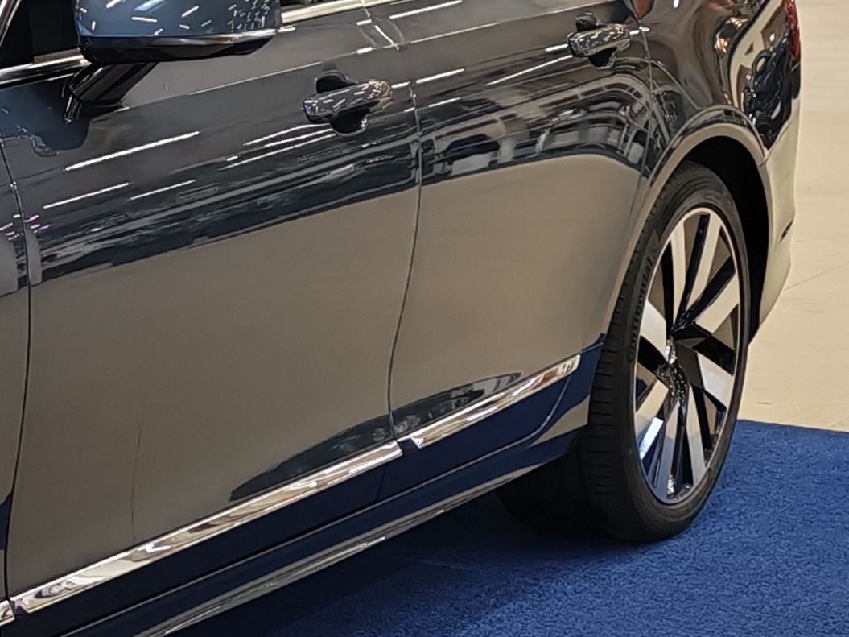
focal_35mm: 132
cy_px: 417
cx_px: -521
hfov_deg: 13.8
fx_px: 3237
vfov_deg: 11.2
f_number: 1.9
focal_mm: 6.12
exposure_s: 1/100
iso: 319
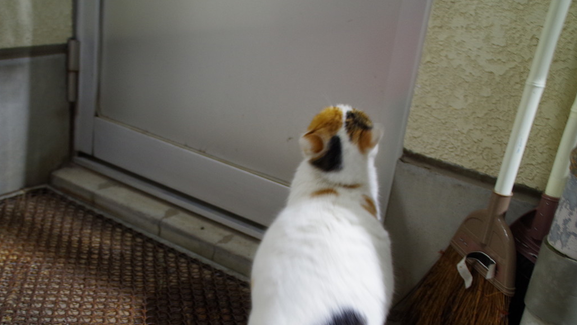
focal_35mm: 51
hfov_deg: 40.5
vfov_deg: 23.4
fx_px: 780
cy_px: 220
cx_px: 247
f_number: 4
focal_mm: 28
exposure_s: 1/8
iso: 800
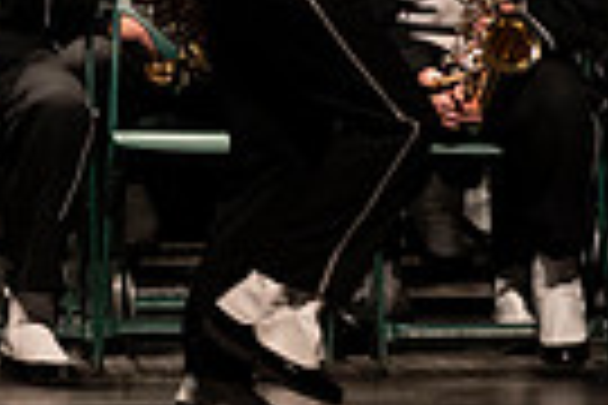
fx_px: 14523
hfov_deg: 2.4
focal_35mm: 860
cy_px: -261
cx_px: -459
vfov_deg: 1.6
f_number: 2.8
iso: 2500
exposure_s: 1/500
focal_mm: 200
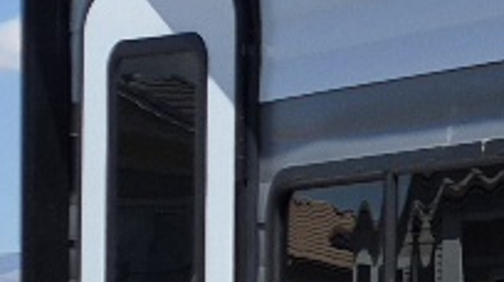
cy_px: 492
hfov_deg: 8.7
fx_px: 2629
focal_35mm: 197
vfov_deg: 6.0
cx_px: 1613
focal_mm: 5.4
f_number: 1.8
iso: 64
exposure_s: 1/10000
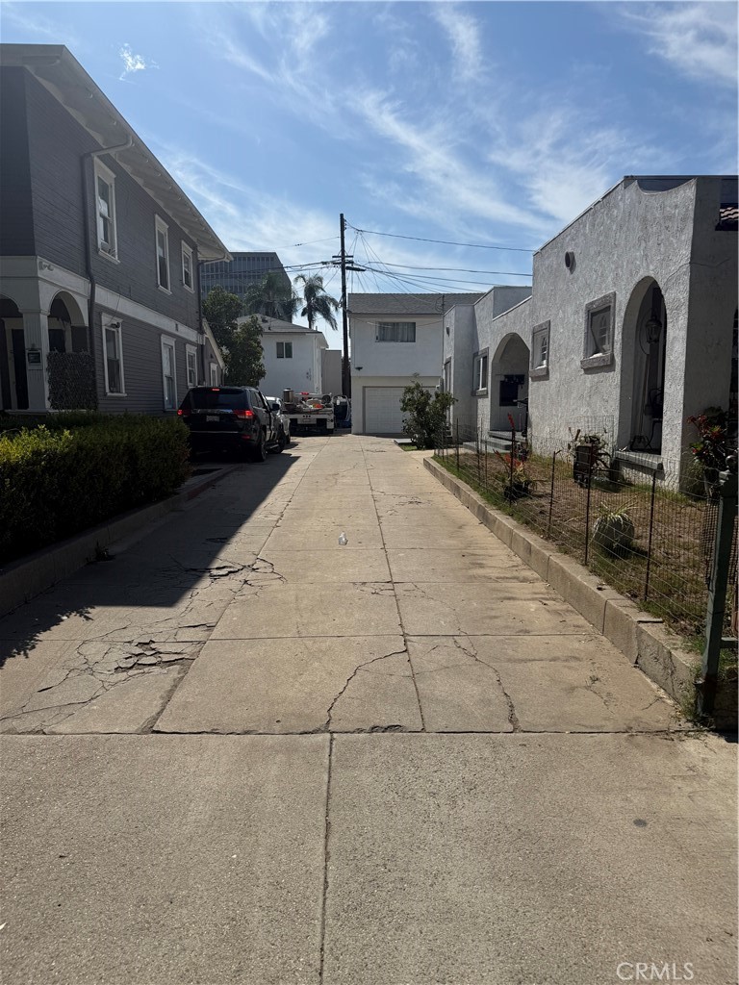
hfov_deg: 56.8
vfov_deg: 71.6
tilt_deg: -3.0
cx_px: 370
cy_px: 492
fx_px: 683
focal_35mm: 24
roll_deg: -2.4
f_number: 1.78
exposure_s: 1/10309
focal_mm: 6.76
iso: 80
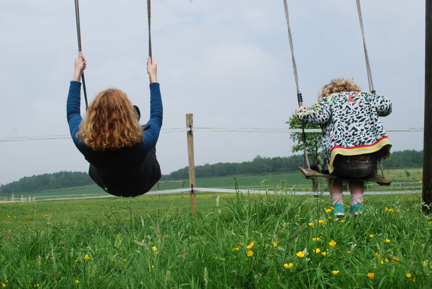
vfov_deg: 30.9
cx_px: 216
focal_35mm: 44
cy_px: 144
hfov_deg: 44.9
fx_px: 523
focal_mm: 29
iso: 100
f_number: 8
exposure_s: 1/250
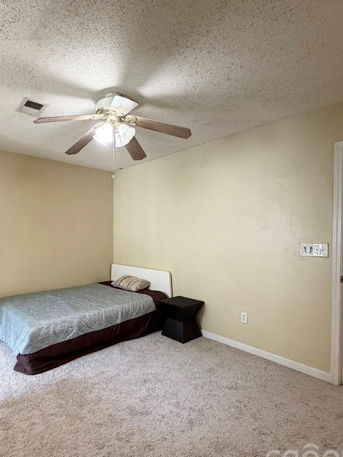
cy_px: 238
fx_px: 264
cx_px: 131
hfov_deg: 65.1
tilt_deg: -0.7
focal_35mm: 20
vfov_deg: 81.7
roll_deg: -0.3
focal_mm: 2.22
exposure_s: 1/60
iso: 400
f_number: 2.2
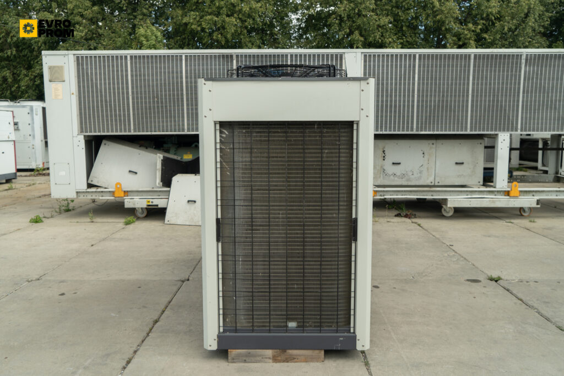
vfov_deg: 43.6
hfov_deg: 61.9
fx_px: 470
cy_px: 188
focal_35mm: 30
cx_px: 282
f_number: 5
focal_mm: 30
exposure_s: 1/100
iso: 100
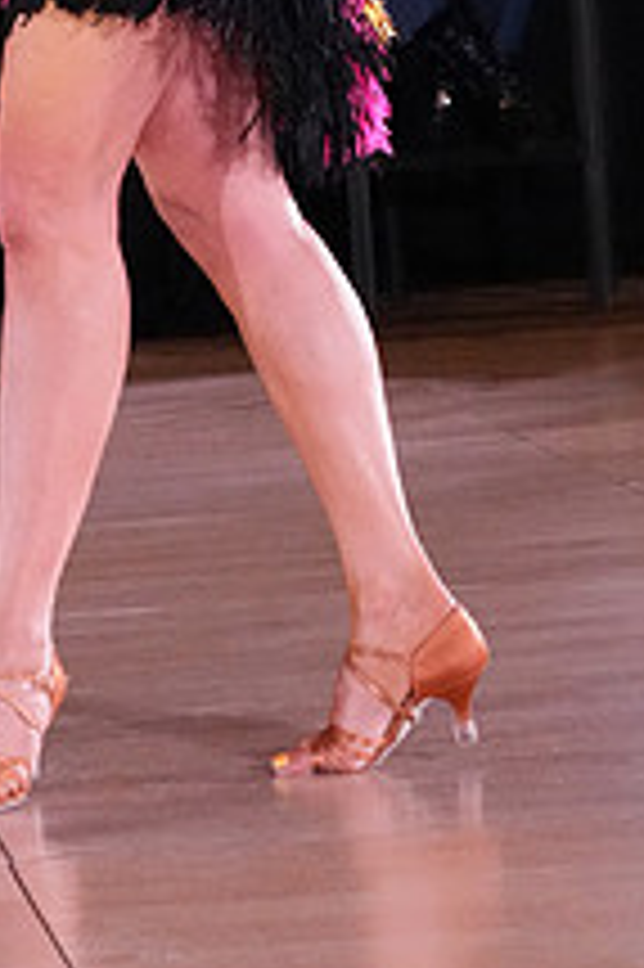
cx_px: -214
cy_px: -288
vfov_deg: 8.3
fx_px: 6611
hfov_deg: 5.5
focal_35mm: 246
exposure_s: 1/400
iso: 8000
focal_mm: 61
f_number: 5.6
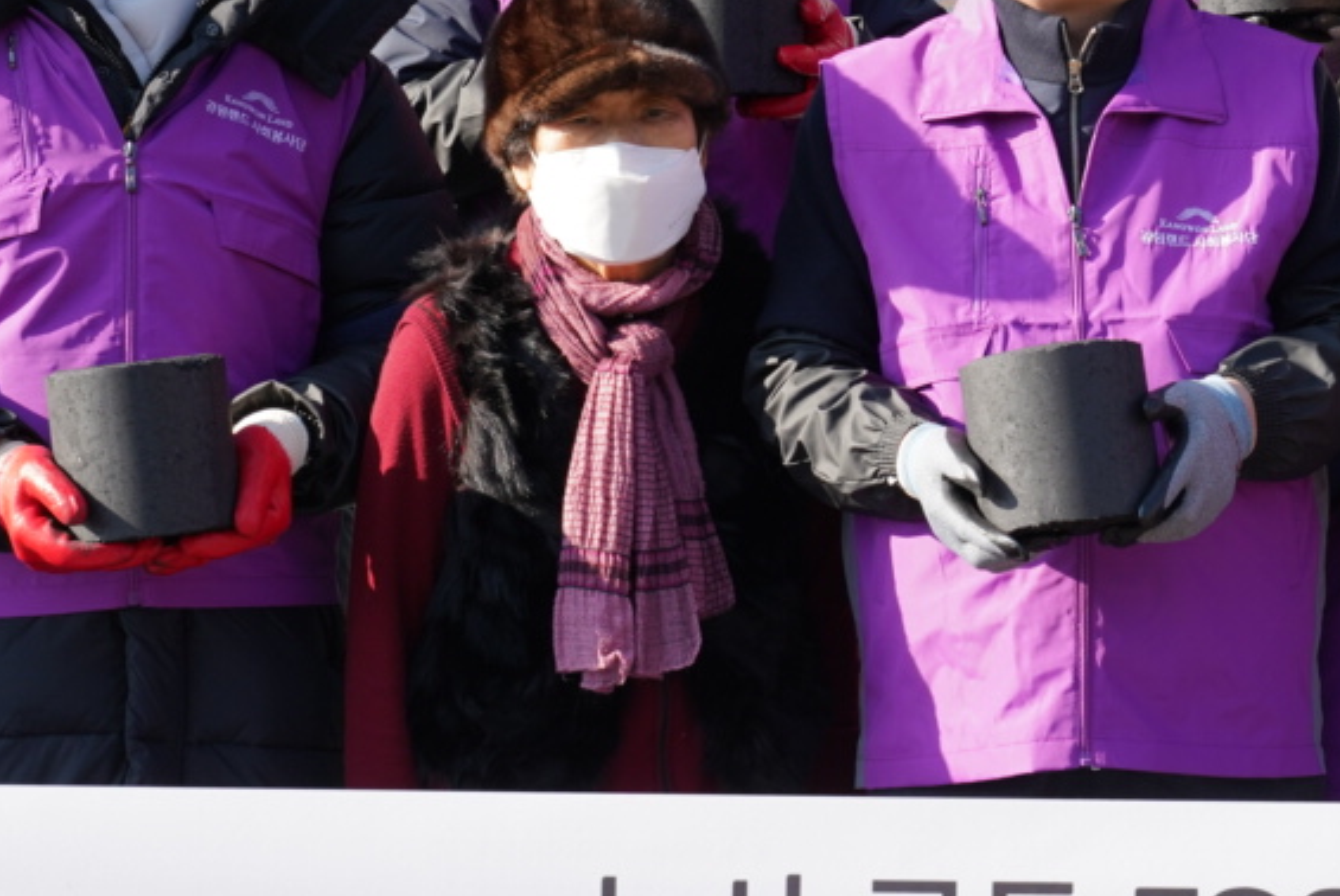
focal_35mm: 143
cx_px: 1143
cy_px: 512
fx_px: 5328
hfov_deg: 14.2
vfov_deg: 9.6
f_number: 5
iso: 250
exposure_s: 1/500
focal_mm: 50
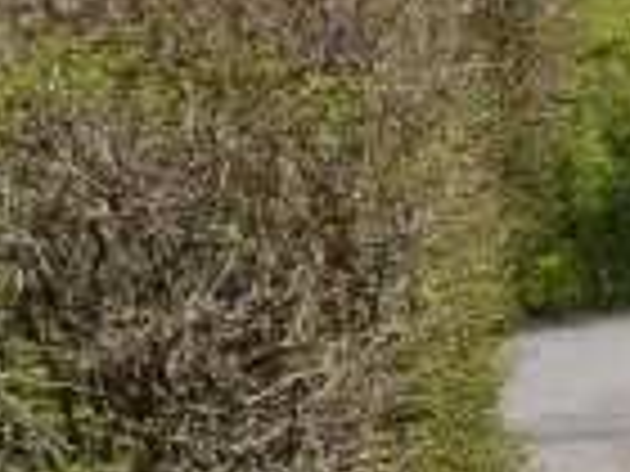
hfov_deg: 13.0
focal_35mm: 129
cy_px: 456
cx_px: 1314
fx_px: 2348
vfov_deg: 11.4
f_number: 18
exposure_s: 1/125
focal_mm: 15
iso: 200
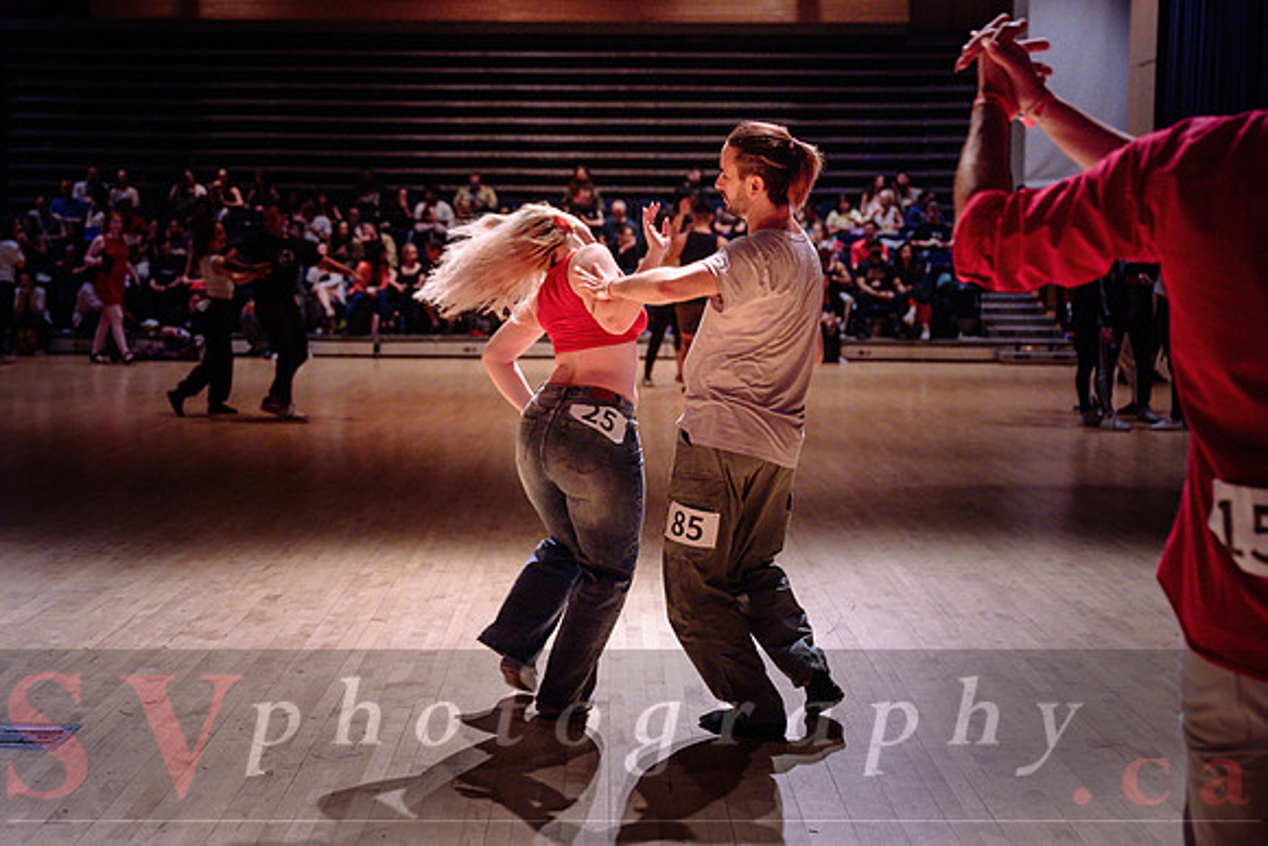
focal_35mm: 51
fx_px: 1785
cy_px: 380
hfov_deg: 39.1
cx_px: 570
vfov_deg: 26.6
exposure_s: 1/200
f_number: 2.8
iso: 1600
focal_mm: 46
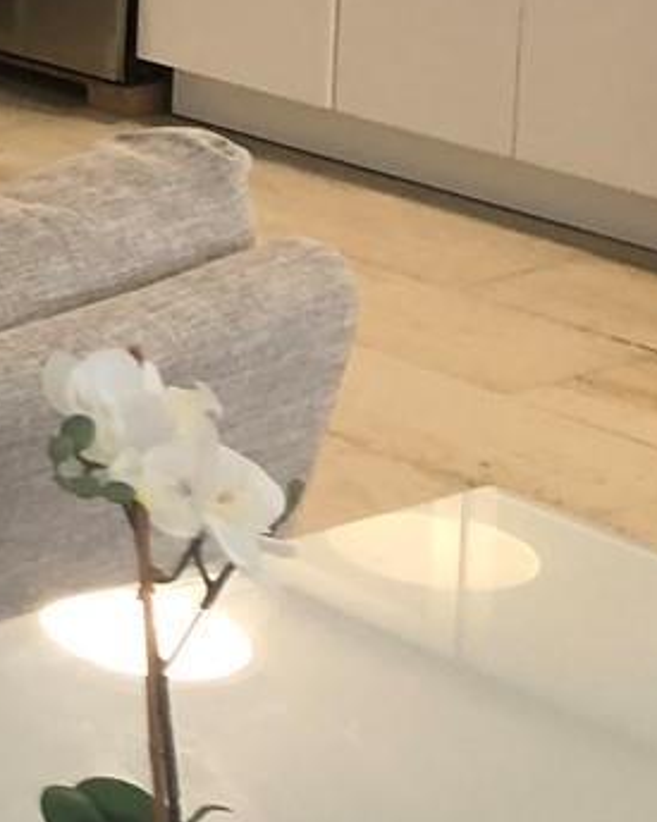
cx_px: -1147
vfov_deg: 14.7
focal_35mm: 127
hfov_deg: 9.9
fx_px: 3088
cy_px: -165
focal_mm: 3.99
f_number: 1.8
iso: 40
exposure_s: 1/15
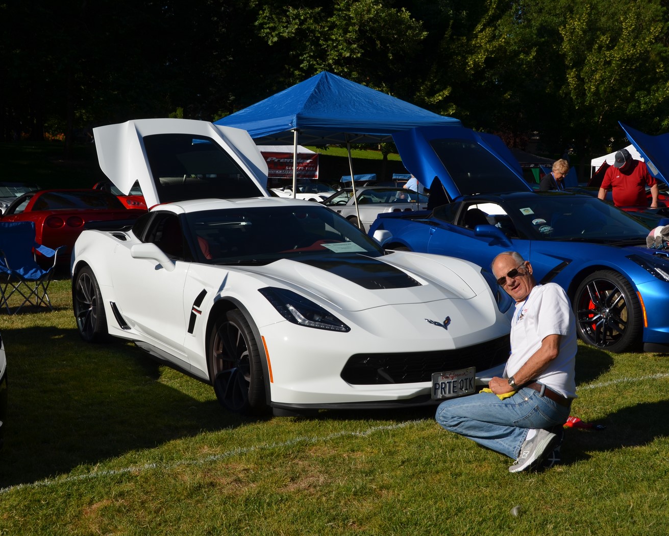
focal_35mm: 48
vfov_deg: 31.5
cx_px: 355
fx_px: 950
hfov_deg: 38.8
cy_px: 269
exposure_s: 1/400
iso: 100
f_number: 10
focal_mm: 28
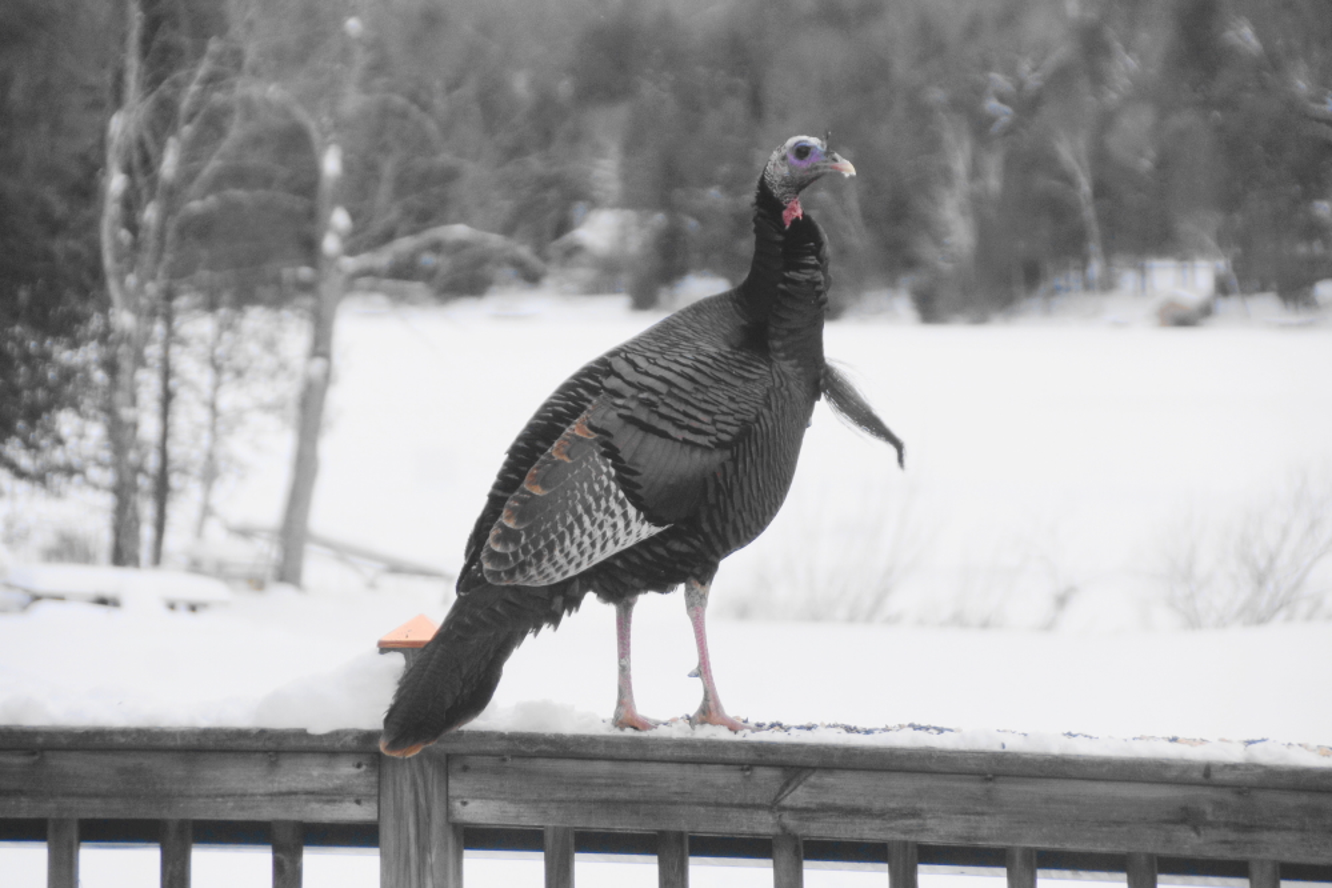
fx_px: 6659
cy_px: 444
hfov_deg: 11.4
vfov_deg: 7.6
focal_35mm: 180
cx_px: 666
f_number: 5.6
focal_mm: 120
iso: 200
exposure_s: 1/200
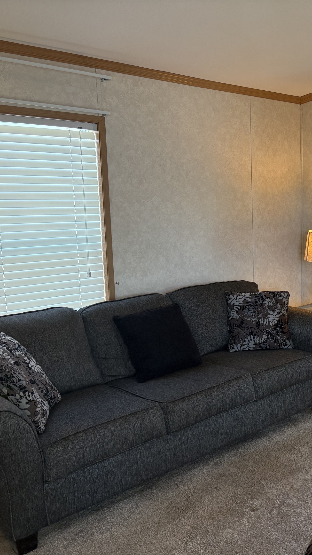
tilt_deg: -9.9
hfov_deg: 27.8
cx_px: 363
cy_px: 279
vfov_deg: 52.8
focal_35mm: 38
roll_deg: -0.7
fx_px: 559
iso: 125
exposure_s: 1/120
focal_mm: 5.96
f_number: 1.6
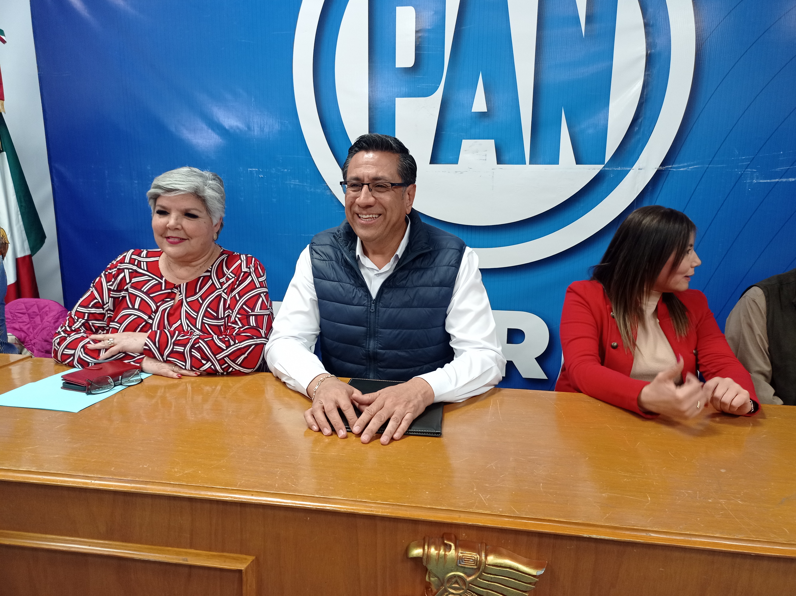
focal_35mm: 28
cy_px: 298
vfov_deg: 49.7
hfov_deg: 63.5
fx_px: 643
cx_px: 398
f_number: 1.79
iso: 218
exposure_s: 1/30
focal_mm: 4.7
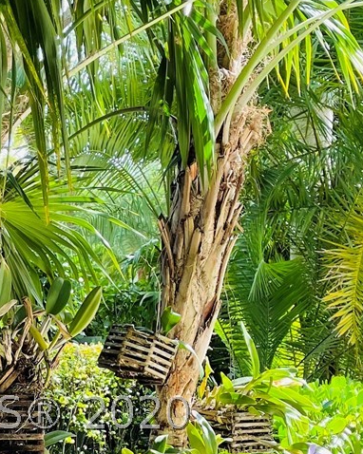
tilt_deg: -2.4
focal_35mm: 85
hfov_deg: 17.7
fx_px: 1142
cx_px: 24
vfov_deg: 21.9
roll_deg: +1.0
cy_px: 413
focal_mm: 4.2
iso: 32
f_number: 1.6
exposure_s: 1/360
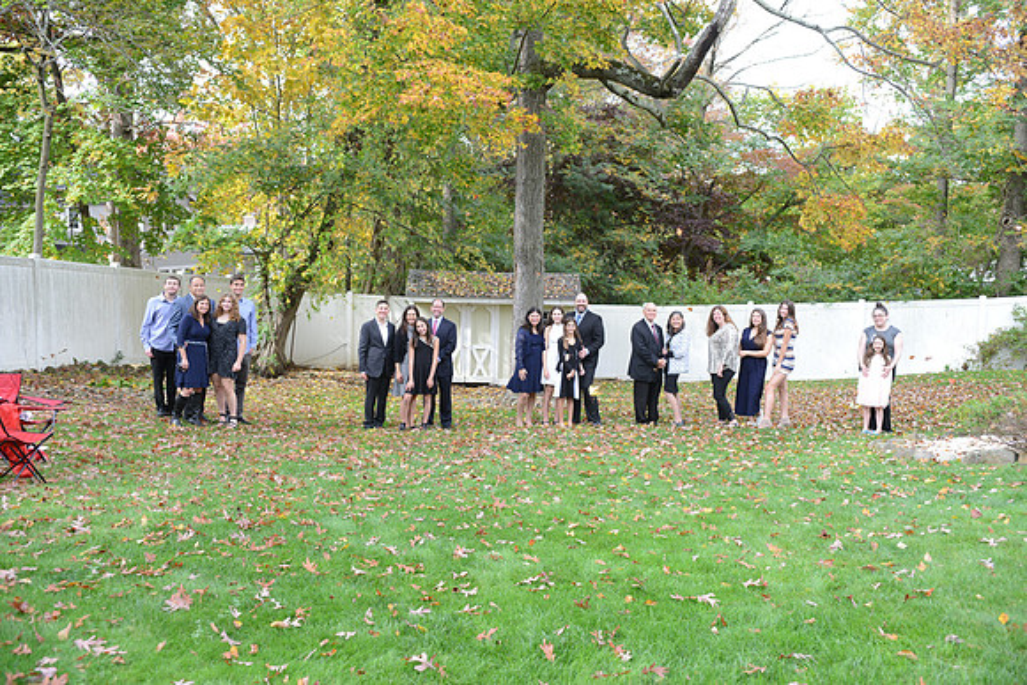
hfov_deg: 50.7
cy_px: 342
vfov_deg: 35.1
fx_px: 1084
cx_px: 514
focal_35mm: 38
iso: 640
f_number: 7.1
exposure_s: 1/200
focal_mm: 38
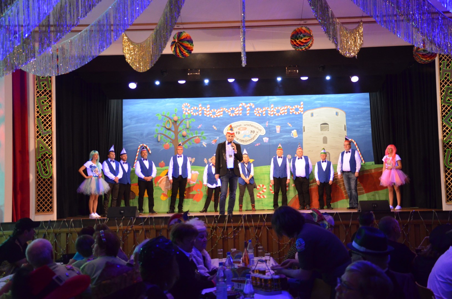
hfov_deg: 41.2
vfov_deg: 27.9
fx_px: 601
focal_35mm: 48
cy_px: 150
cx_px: 226
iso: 2500
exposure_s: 1/30
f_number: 4.2
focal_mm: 32
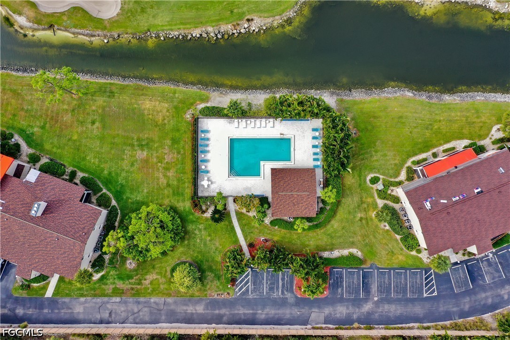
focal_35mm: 28
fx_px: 397
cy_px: 170
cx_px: 255
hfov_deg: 65.5
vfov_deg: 46.4
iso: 100
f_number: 5
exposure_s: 1/200
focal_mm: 10.26
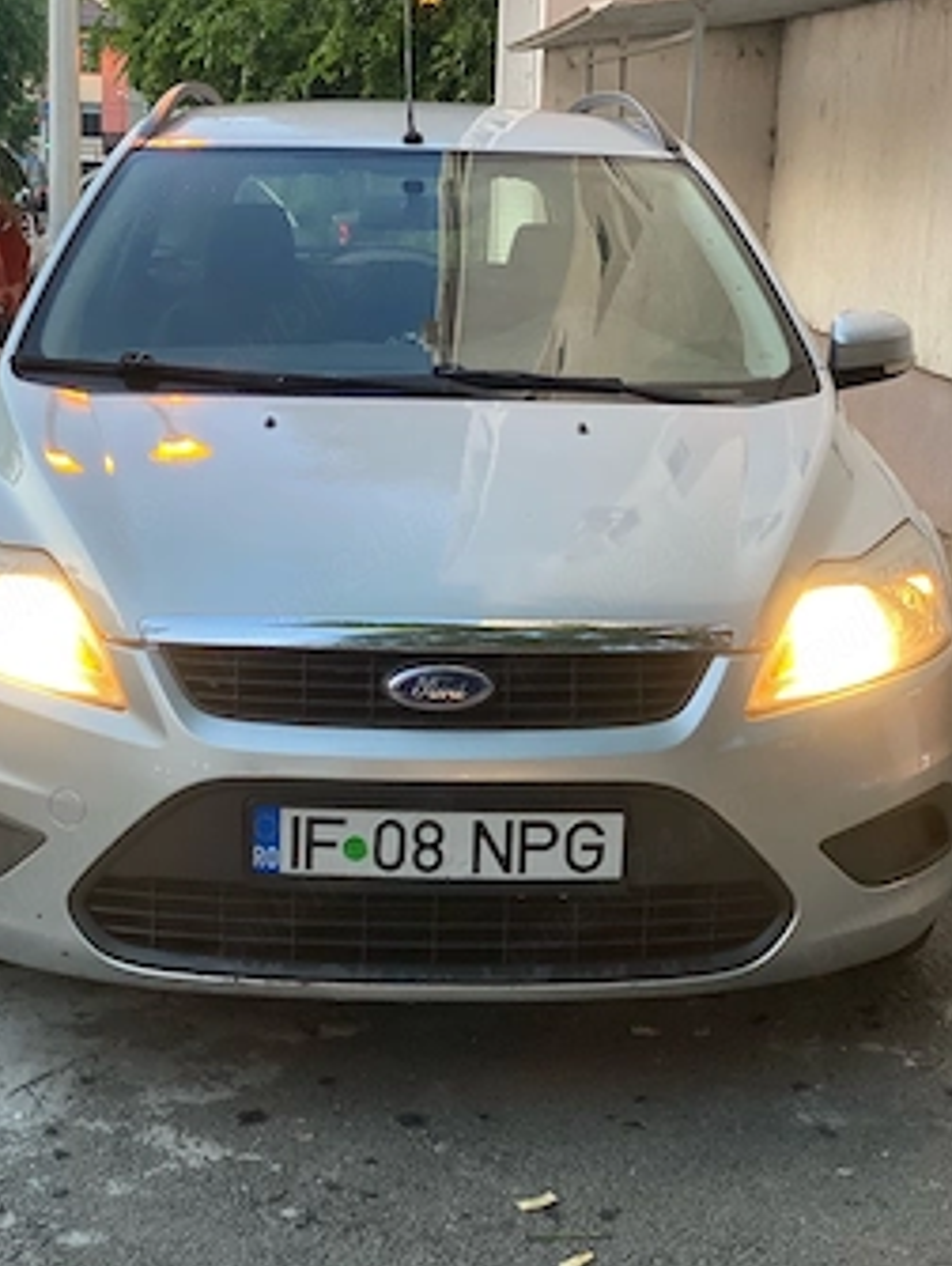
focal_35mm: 62
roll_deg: -2.2
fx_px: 2269
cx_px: 408
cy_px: 631
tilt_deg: -11.2
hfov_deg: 23.7
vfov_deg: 31.2
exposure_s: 1/50
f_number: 2
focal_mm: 6
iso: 125
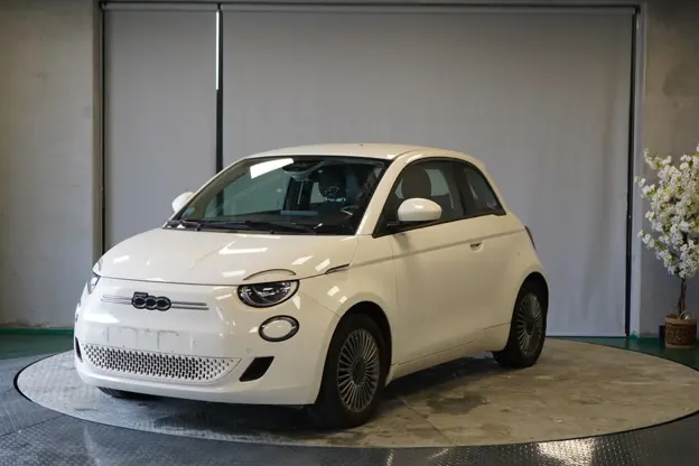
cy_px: 224
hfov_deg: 33.4
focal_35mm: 60
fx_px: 1165
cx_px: 354
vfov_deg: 22.6
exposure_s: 1/160
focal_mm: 52
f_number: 5
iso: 1000
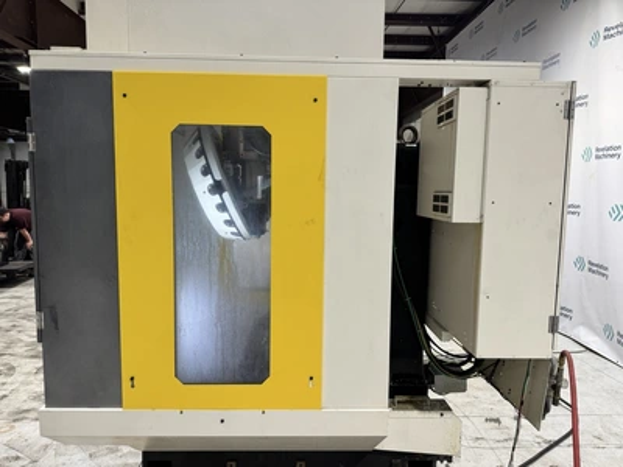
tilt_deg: -6.8
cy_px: 234
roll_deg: -0.7
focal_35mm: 24
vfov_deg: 56.8
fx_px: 432
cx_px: 312
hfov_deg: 71.6
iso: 160
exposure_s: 1/120
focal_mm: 6.76
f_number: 1.78
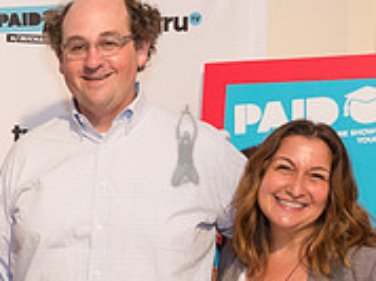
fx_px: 1074
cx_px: -117
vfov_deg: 14.7
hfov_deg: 18.4
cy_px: 258
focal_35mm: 99
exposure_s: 1/500
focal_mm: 28
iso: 2500
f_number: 4
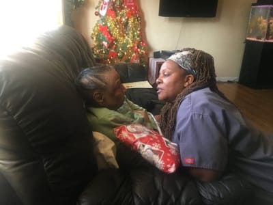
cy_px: 102
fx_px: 229
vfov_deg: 48.2
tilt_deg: -21.8
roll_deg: -1.9
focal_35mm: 29
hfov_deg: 61.7
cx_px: 136
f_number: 2.2
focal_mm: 4.15
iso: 160
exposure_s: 1/30
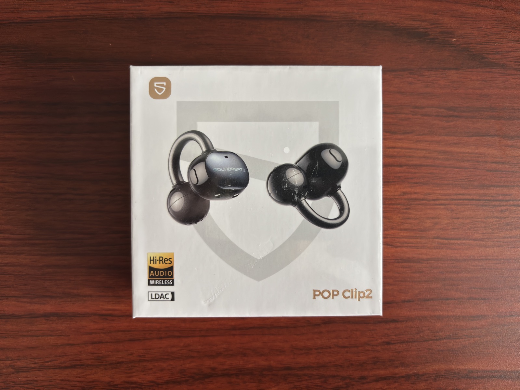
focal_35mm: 26
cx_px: 260
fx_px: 391
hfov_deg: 67.3
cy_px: 195
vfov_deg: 53.1
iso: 200
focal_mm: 5.96
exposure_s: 1/60
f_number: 1.6
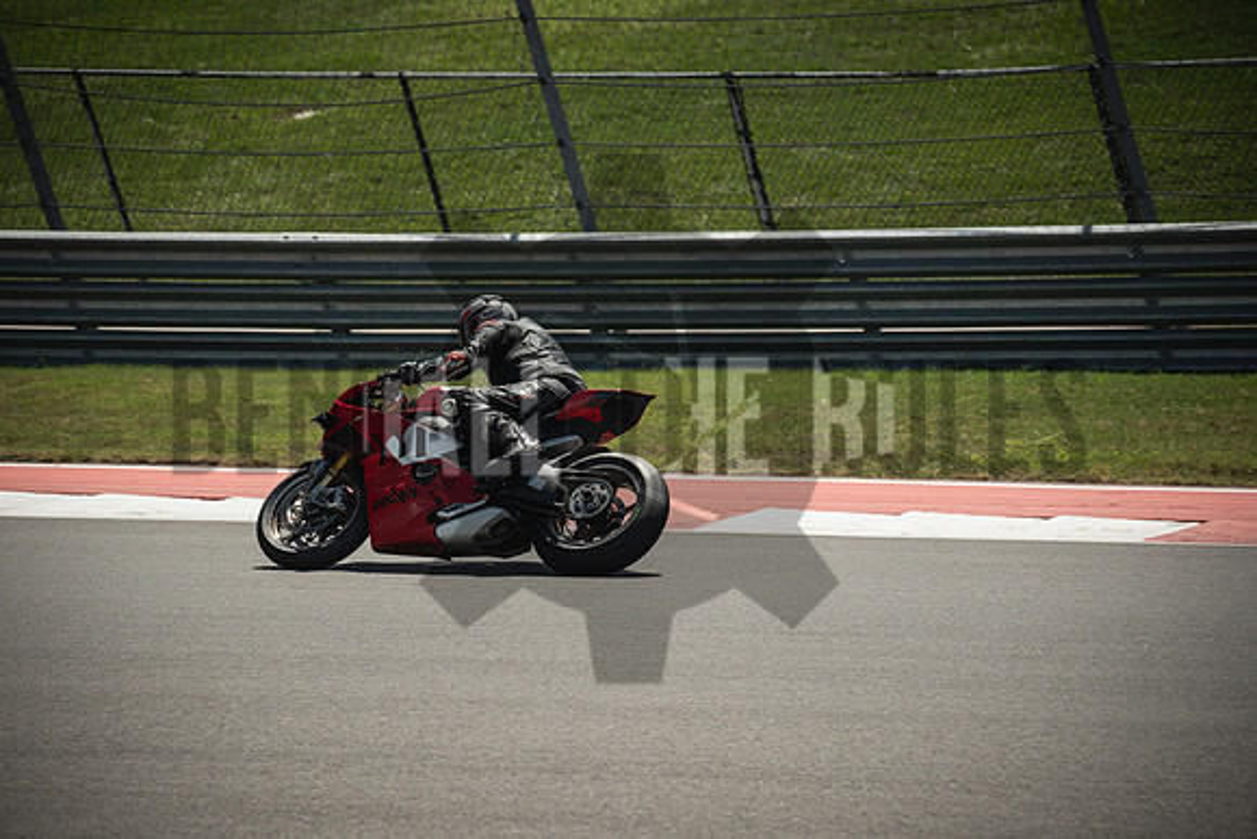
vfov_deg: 6.6
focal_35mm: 207
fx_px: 7229
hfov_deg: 9.9
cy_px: 420
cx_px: 628
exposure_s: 1/2000
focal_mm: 137.7
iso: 500
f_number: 4.7
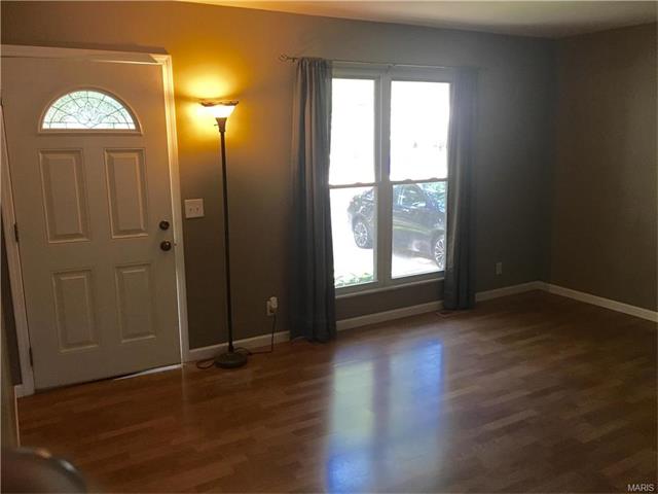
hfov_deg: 61.7
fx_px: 551
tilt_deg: -11.6
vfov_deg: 48.2
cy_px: 247
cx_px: 329
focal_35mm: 29
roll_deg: +0.0
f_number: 2.2
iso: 125
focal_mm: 4.15
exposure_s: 1/30
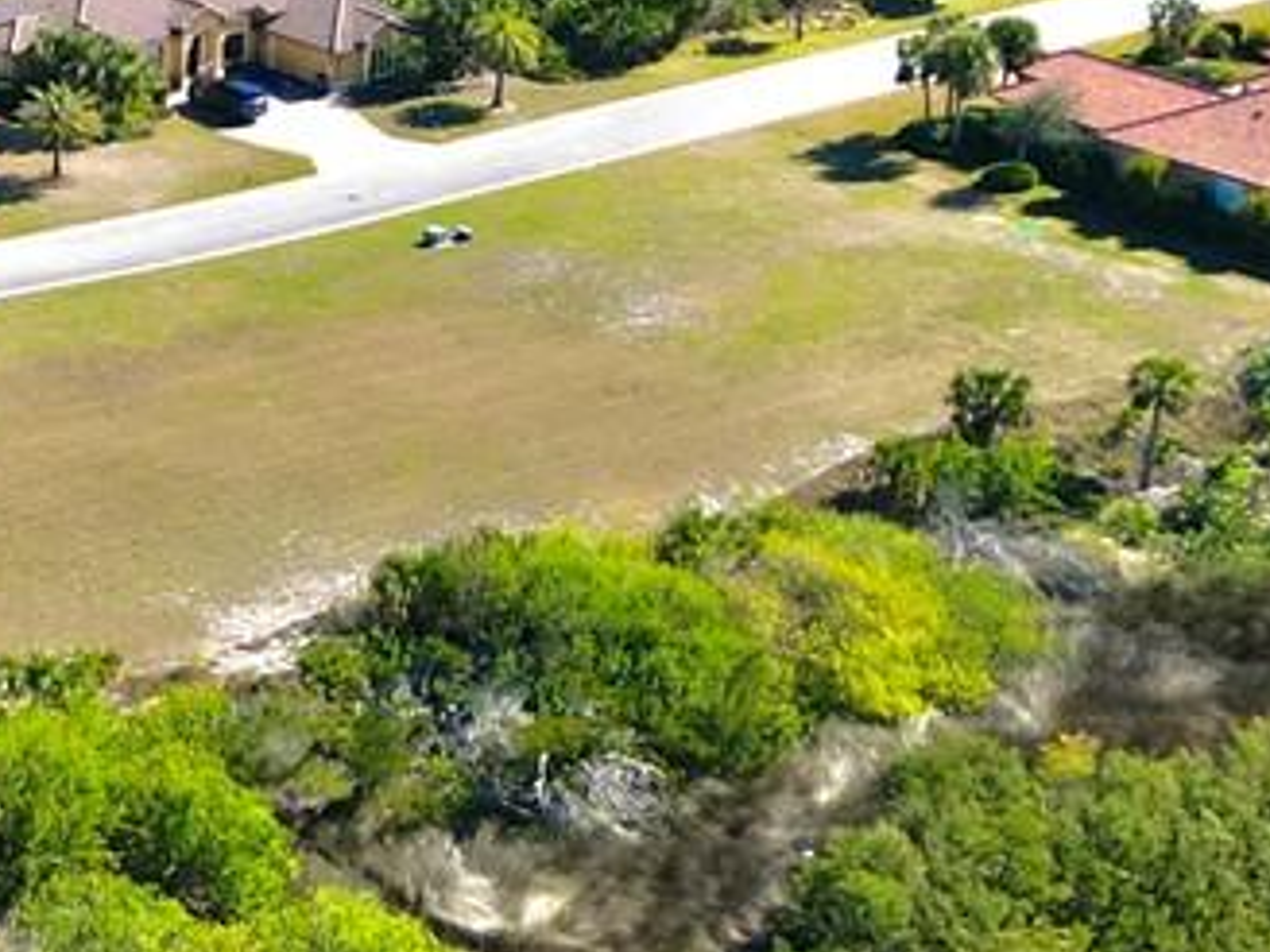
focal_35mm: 117
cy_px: 190
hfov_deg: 16.2
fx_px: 4293
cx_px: -240
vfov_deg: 12.6
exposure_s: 1/4000
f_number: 1.7
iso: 110
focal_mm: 6.72
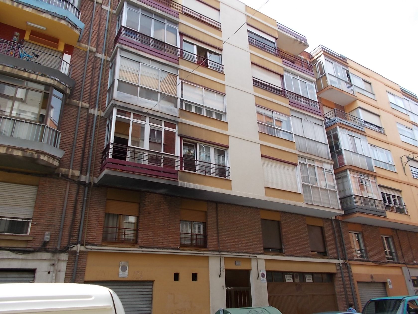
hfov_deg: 67.3
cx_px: 209
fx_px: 314
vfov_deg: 53.1
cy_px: 157
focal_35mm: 26
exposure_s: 1/160
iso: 80
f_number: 3.2
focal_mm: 4.6
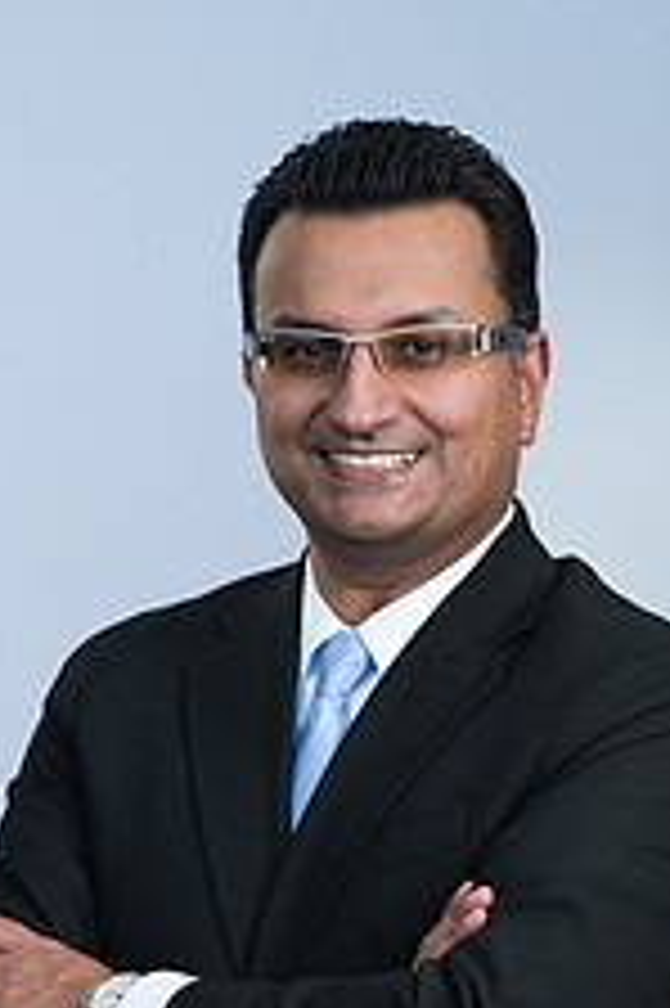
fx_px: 6179
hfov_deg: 6.2
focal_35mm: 221
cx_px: 409
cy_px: 850
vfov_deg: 9.3
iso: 640
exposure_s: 1/160
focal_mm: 110
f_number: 5.6
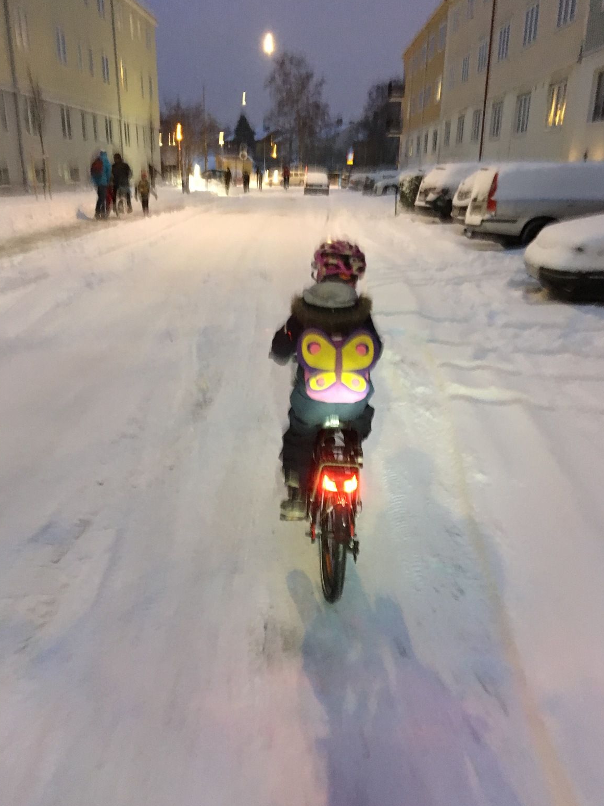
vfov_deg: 60.0
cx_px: 305
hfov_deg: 46.8
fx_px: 698
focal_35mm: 30
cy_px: 411
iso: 400
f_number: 2.2
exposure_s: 1/17
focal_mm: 4.15
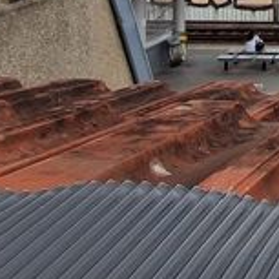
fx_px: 675
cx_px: 501
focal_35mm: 74
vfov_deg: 21.1
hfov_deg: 18.4
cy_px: -91
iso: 40
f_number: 2.2
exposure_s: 1/1233
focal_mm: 1.64
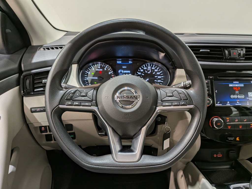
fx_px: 175
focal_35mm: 24
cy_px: 94
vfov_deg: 56.8
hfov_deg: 71.6
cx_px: 126
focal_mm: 4.53
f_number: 1.7
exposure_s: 1/120
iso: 32
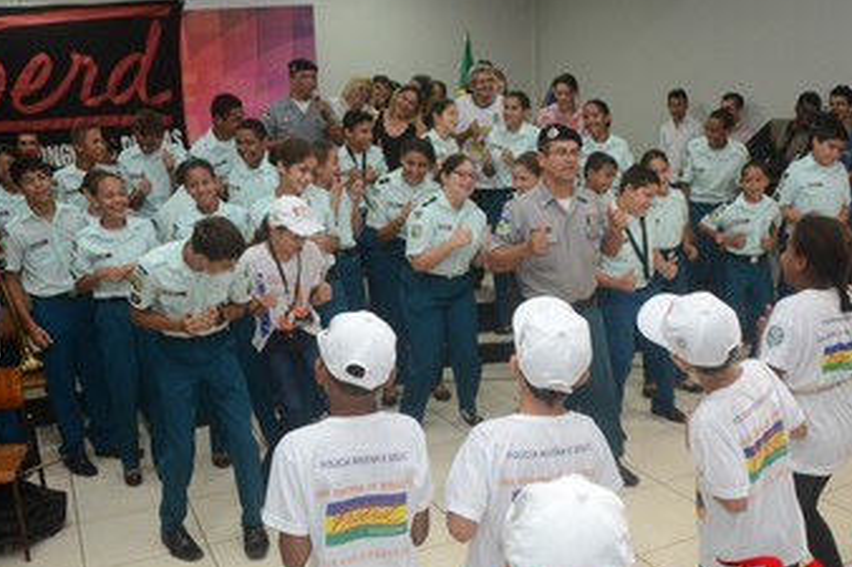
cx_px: 494
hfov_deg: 48.3
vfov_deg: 33.3
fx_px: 946
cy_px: 338
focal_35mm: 40
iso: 1600
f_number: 3.5
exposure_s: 1/125
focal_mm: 20
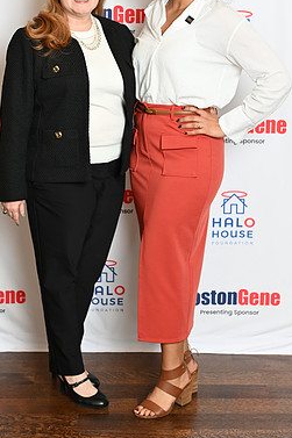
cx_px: 132
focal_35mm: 77
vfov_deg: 26.2
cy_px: 155
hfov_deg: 17.7
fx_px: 938
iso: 200
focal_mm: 50
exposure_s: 1/60
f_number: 3.2
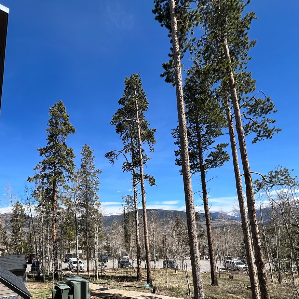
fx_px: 205
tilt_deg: +5.7
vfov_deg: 69.8
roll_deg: +3.1
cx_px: 79
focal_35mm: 21
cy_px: 203
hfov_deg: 68.0
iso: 32
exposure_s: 1/1340
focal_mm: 1.57
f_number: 1.8
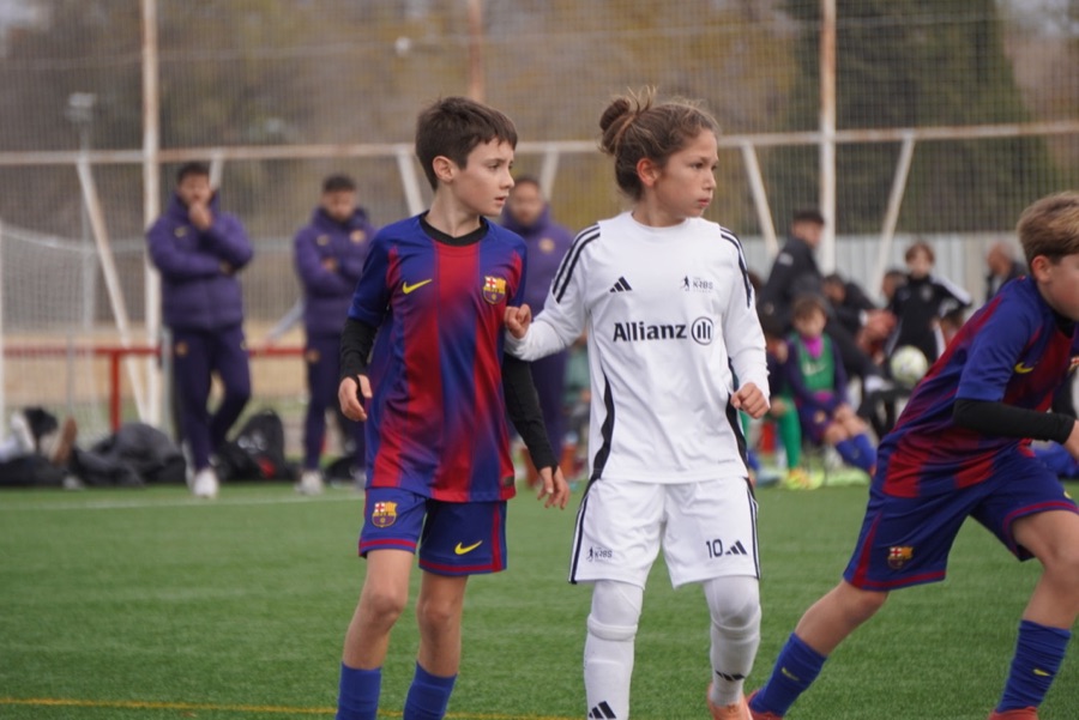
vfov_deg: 4.4
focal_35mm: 315
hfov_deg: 6.5
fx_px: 9445
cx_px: 540
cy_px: 360
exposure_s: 1/400
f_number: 6.3
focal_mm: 210
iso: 250
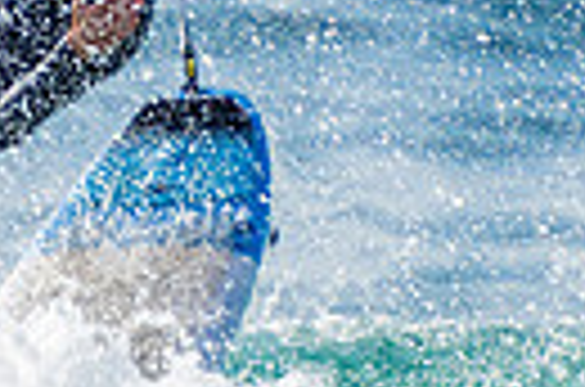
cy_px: -258
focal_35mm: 2885
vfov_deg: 0.5
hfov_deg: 0.7
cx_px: 281
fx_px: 46767
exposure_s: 1/2000
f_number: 5.6
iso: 220
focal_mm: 400
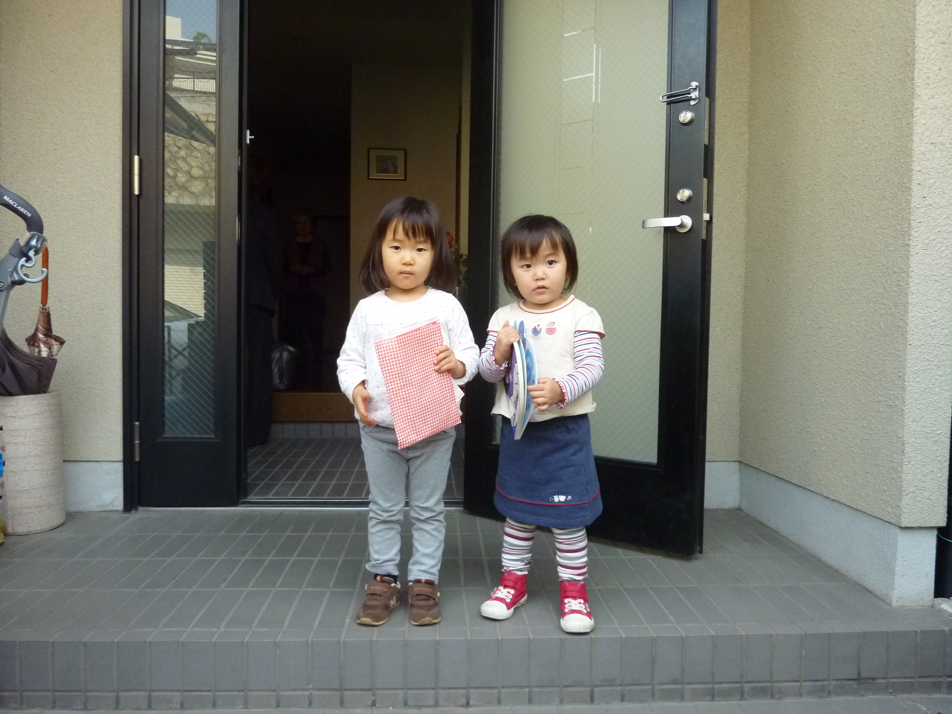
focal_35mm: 25
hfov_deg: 69.4
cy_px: 357
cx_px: 476
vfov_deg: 54.9
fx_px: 688
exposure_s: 1/250
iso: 320
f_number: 3.3
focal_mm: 4.1
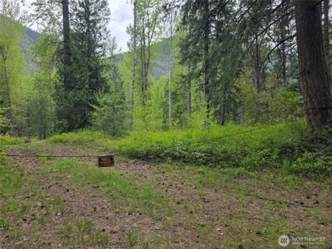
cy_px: 124
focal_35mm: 23
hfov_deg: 73.9
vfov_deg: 58.9
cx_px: 166
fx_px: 221
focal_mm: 6.3
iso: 80
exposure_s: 1/1325
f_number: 1.7
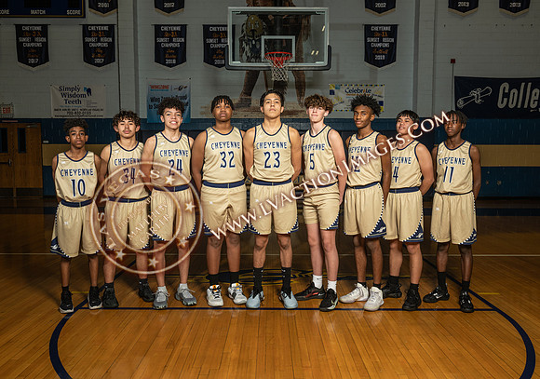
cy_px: 188
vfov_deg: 44.4
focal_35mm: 30
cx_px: 267
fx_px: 465
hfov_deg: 60.3
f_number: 7.1
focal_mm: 29
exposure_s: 1/125
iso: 125
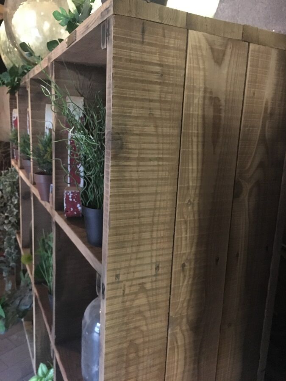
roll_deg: -1.1
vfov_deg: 61.7
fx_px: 319
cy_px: 190
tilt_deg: -11.0
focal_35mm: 29
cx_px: 143
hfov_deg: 48.2
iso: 640
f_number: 2.2
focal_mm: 4.15
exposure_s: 1/17
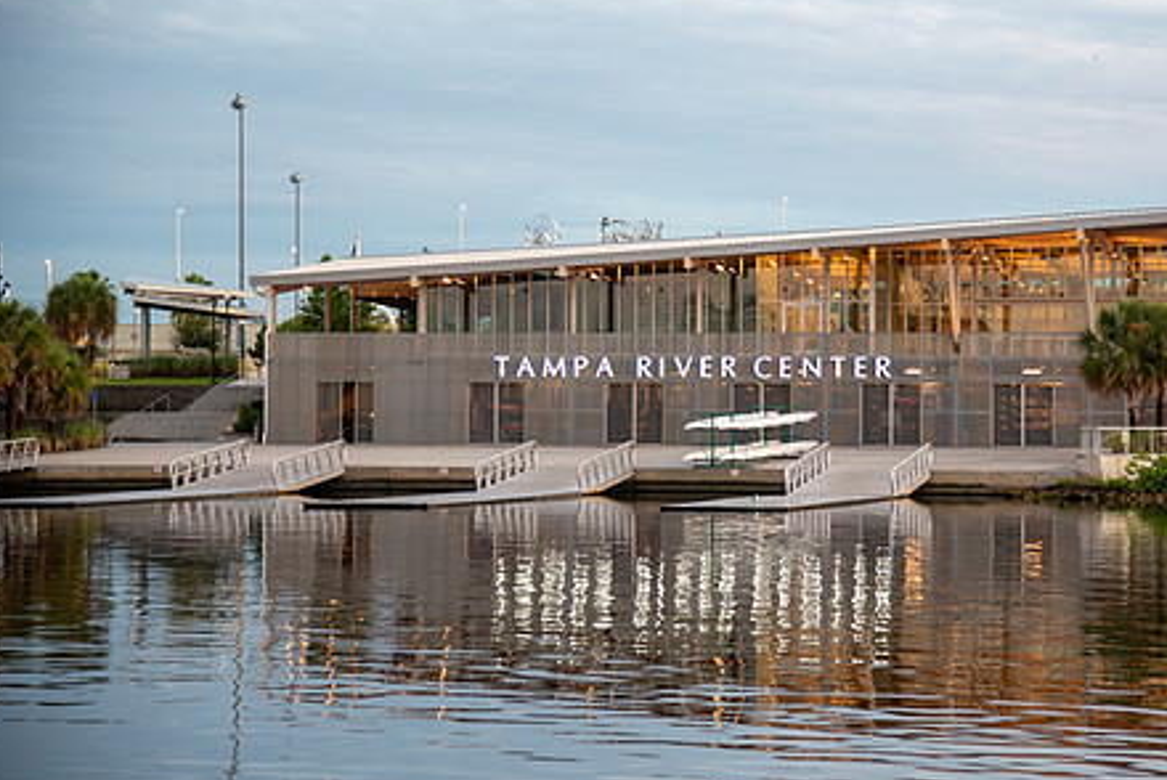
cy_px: 370
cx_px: 751
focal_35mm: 112
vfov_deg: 12.3
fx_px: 3633
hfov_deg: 18.2
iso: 640
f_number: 4
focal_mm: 85
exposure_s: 1/100
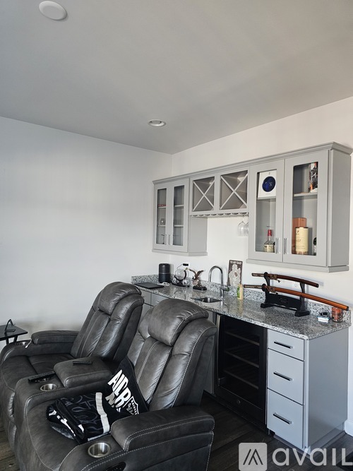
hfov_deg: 58.9
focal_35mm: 23
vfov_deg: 73.9
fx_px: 313
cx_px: 176
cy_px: 236
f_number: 1.7
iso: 640
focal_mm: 6.3
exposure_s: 1/120
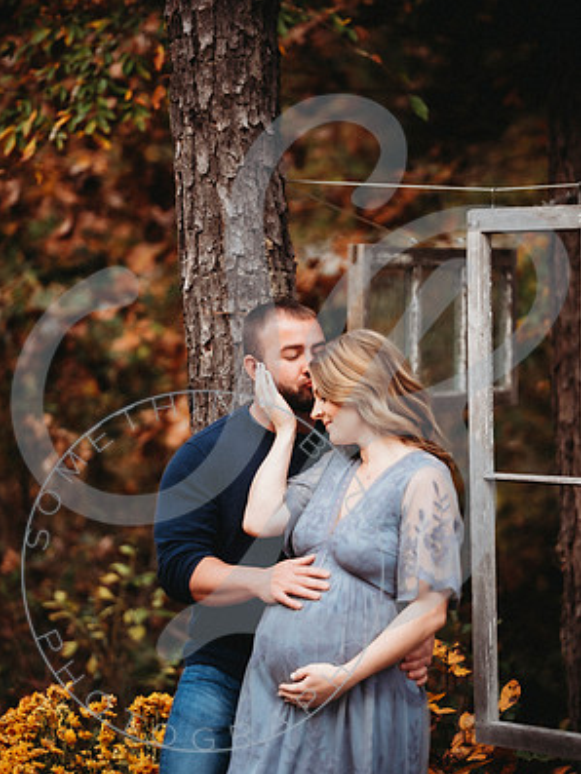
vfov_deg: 11.7
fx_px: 3780
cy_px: 423
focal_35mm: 169
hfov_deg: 8.8
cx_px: 290
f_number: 2.8
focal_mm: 155
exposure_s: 1/160
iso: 100
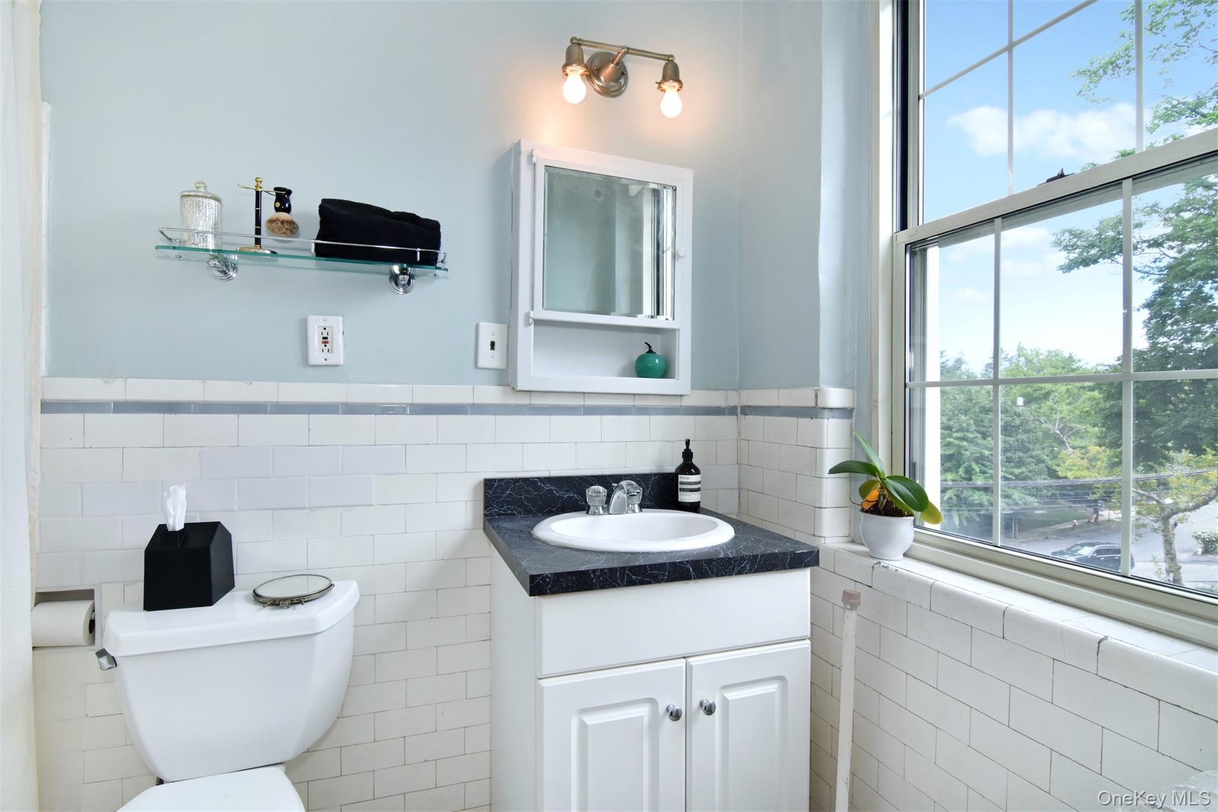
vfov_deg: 72.0
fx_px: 558
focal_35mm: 16
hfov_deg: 95.0
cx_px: 609
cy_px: 406
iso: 640
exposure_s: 1/80
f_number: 8
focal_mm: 11
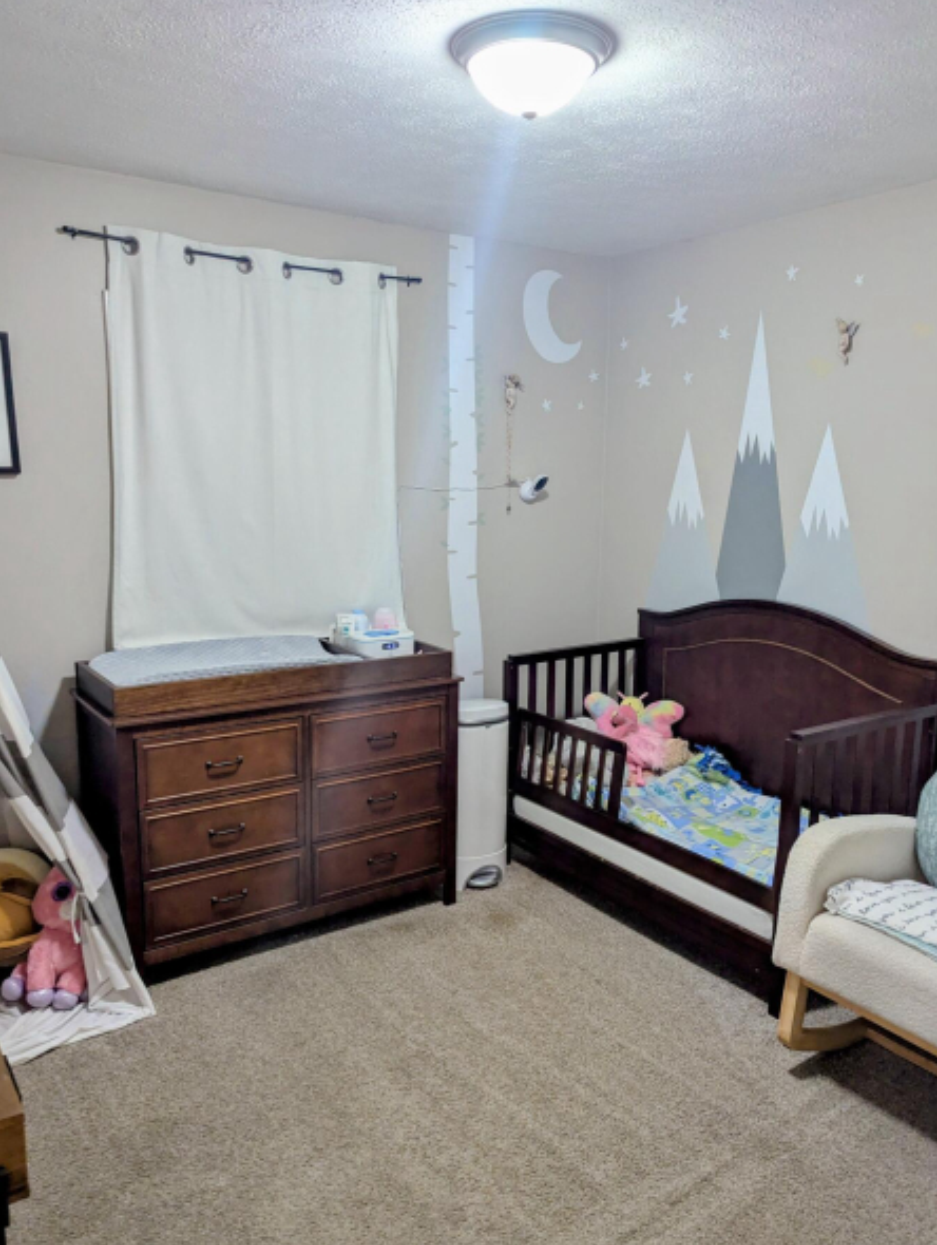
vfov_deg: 65.3
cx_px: 492
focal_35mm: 27
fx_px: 972
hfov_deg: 51.4
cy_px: 637
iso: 306
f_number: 1.85
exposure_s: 1/120
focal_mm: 6.81
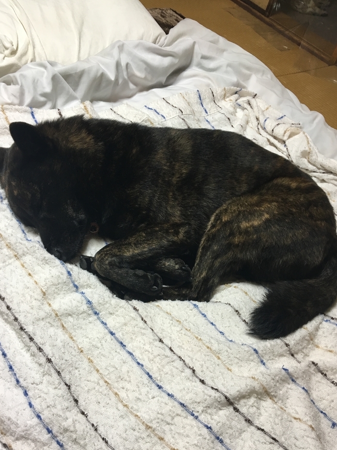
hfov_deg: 44.2
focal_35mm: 32
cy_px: 245
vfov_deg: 56.7
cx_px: 168
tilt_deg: -47.9
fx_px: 415
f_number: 2.2
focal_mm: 4.15
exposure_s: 1/30
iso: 100
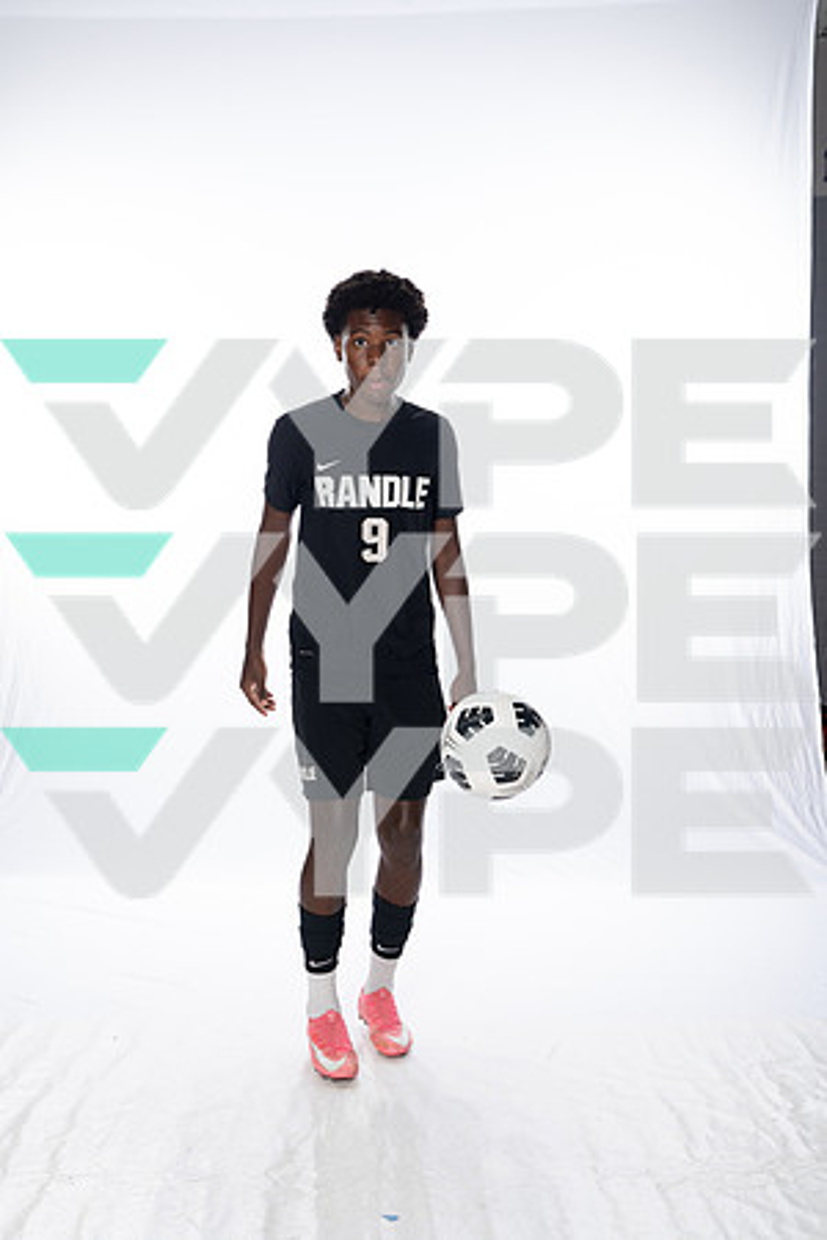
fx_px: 1723
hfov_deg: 27.0
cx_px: 414
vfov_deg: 39.6
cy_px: 620
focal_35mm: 50
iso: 800
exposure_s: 1/250
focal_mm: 50
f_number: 8
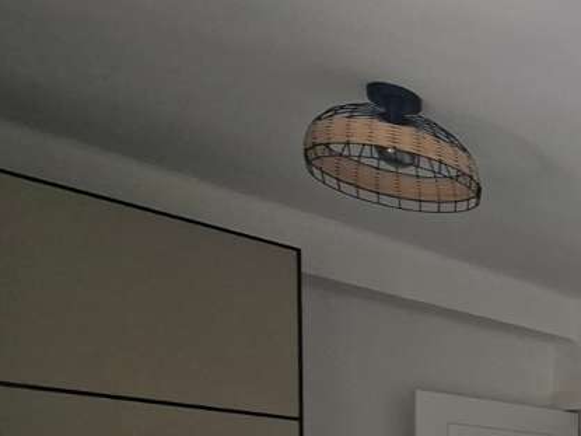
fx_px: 789
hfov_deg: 22.4
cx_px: 1049
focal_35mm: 47
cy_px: 585
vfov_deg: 25.8
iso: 40
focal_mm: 1.74
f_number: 2.2
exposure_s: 1/60
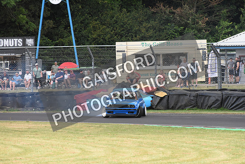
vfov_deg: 3.4
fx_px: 2723
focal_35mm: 400
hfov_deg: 5.2
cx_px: 122
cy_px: 82
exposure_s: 1/1000
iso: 3600
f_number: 8
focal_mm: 400
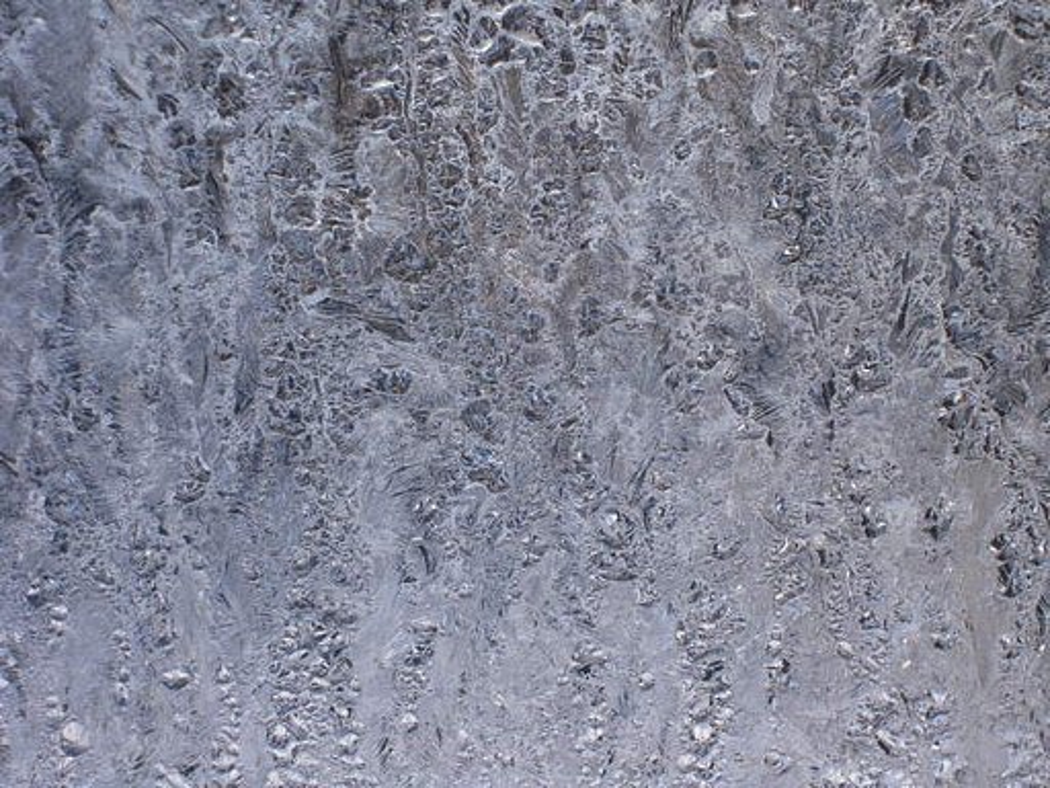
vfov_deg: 13.2
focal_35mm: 112
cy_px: 394
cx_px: 525
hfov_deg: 17.6
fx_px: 3397
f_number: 5.8
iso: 100
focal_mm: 20
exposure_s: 1/125
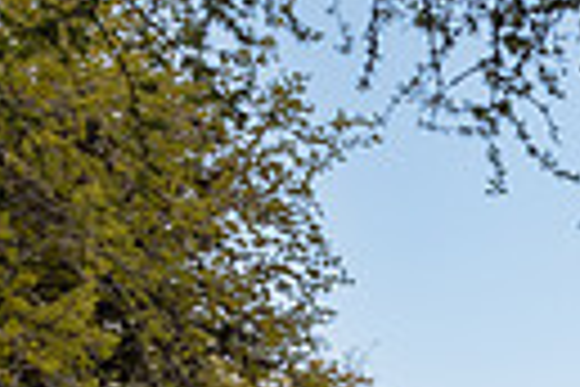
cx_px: 1245
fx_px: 1853
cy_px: 752
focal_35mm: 115
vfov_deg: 10.9
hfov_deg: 14.2
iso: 400
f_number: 4
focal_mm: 25.5
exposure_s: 1/250
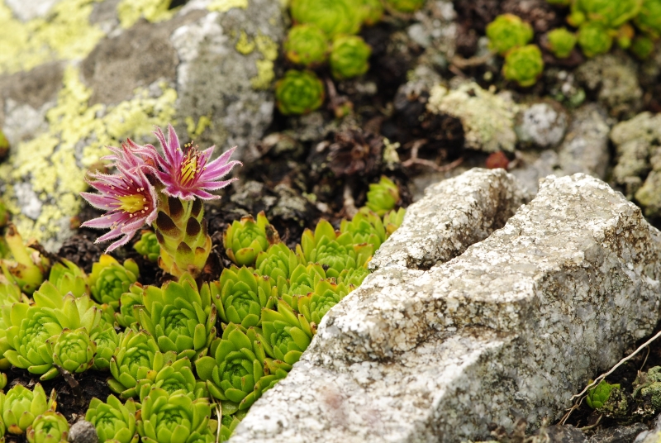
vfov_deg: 10.8
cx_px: 330
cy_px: 222
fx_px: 2344
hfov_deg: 16.0
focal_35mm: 128
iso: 200
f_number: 8
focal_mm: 85
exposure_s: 1/160
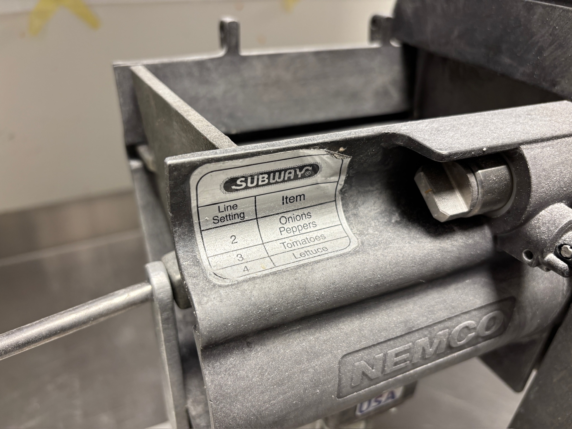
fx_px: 430
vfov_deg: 53.1
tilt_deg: -31.8
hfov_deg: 67.3
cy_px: 214
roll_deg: -3.6
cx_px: 286
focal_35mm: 26
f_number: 1.6
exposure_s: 1/50
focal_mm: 5.96
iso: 100
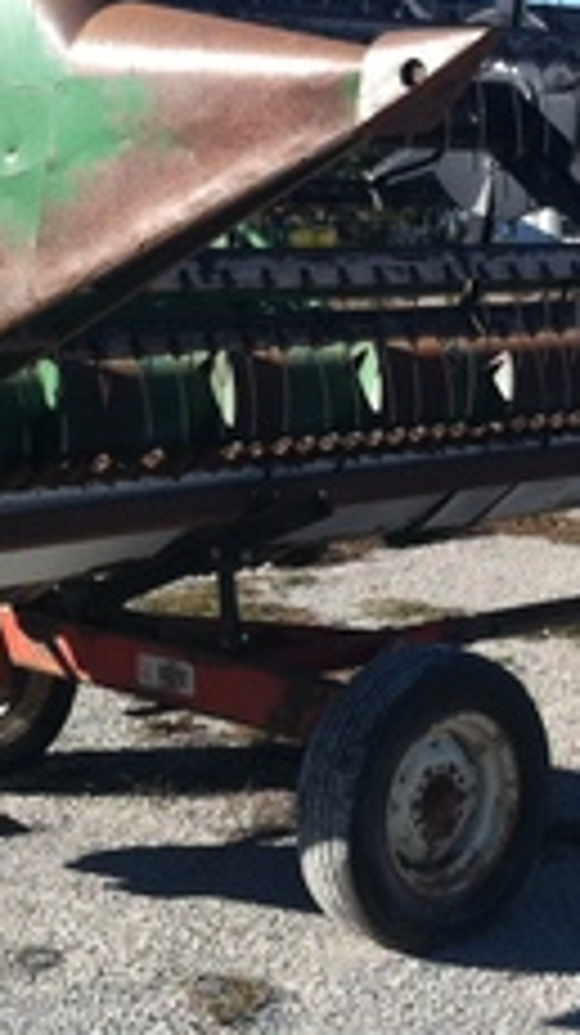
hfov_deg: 13.3
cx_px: 463
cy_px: 315
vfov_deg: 23.5
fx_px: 2466
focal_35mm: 90
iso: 80
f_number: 2.8
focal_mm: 3.85
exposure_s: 1/882
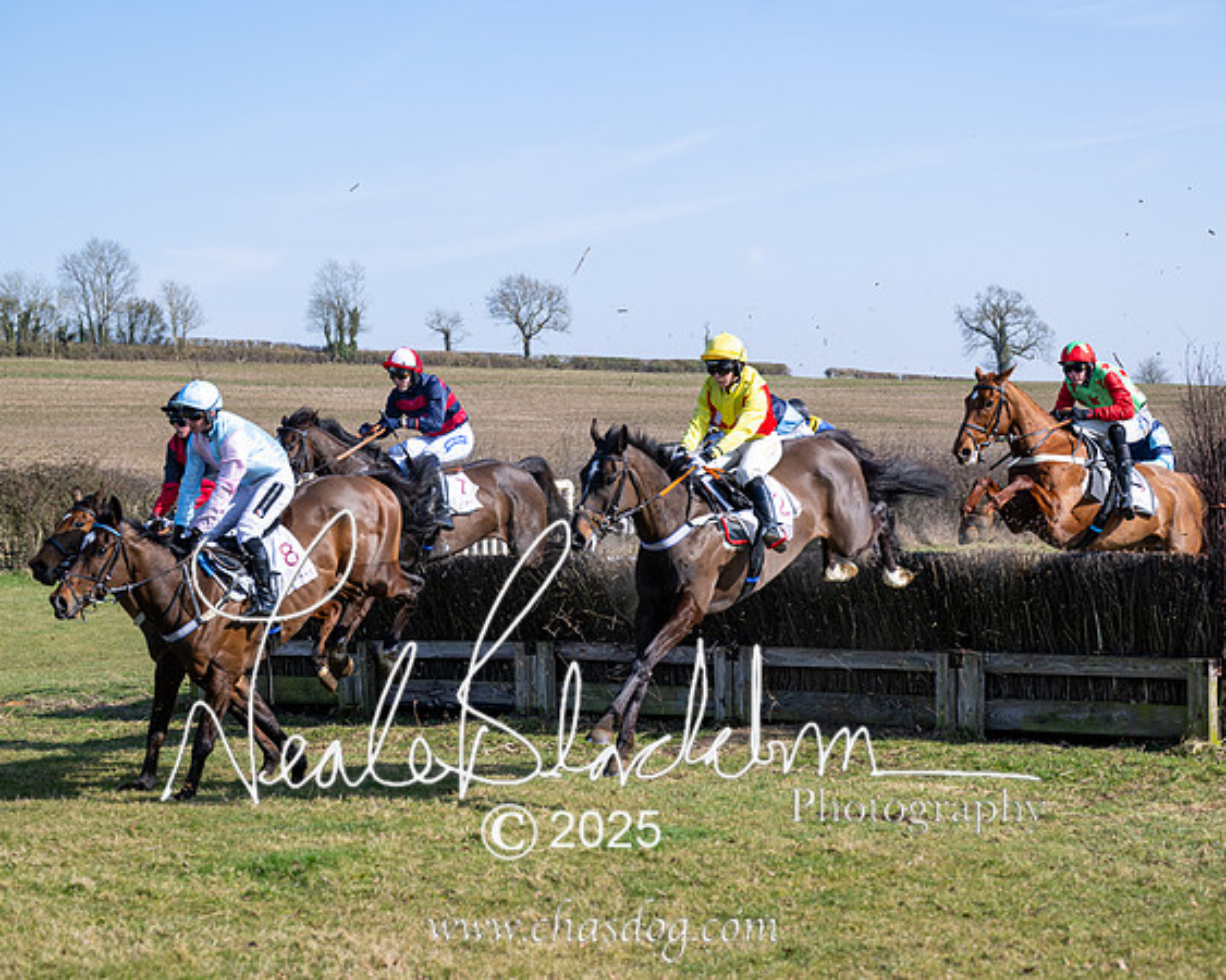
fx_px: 2862
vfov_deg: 19.4
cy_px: 490
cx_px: 621
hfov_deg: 24.2
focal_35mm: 79
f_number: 4
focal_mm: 70
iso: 200
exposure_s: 1/2000
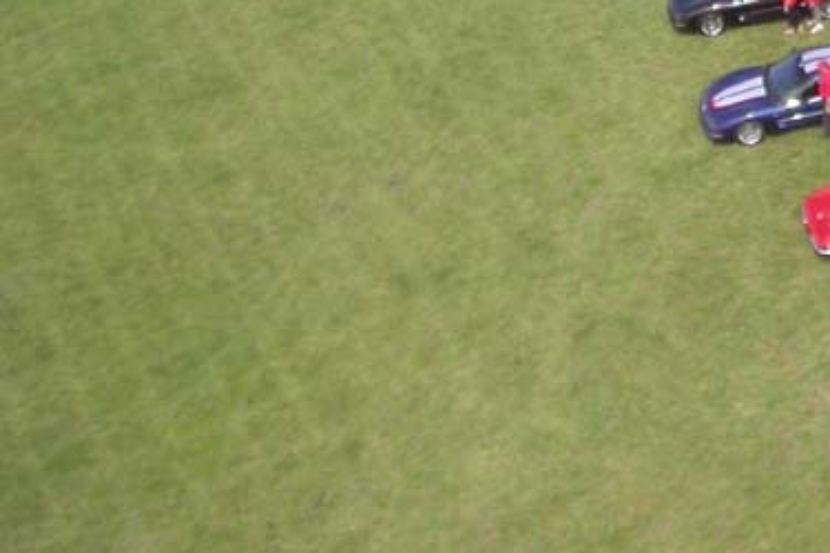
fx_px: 2490
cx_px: 1027
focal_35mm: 108
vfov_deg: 12.4
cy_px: -95
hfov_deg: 17.9
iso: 100
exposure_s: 1/943
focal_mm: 7.85
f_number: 2.6
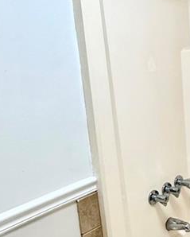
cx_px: 272
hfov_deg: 23.2
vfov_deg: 34.1
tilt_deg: -9.6
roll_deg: -0.1
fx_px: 386
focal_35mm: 55
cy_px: 108
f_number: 2.2
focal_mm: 2.22
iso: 100
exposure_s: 1/120
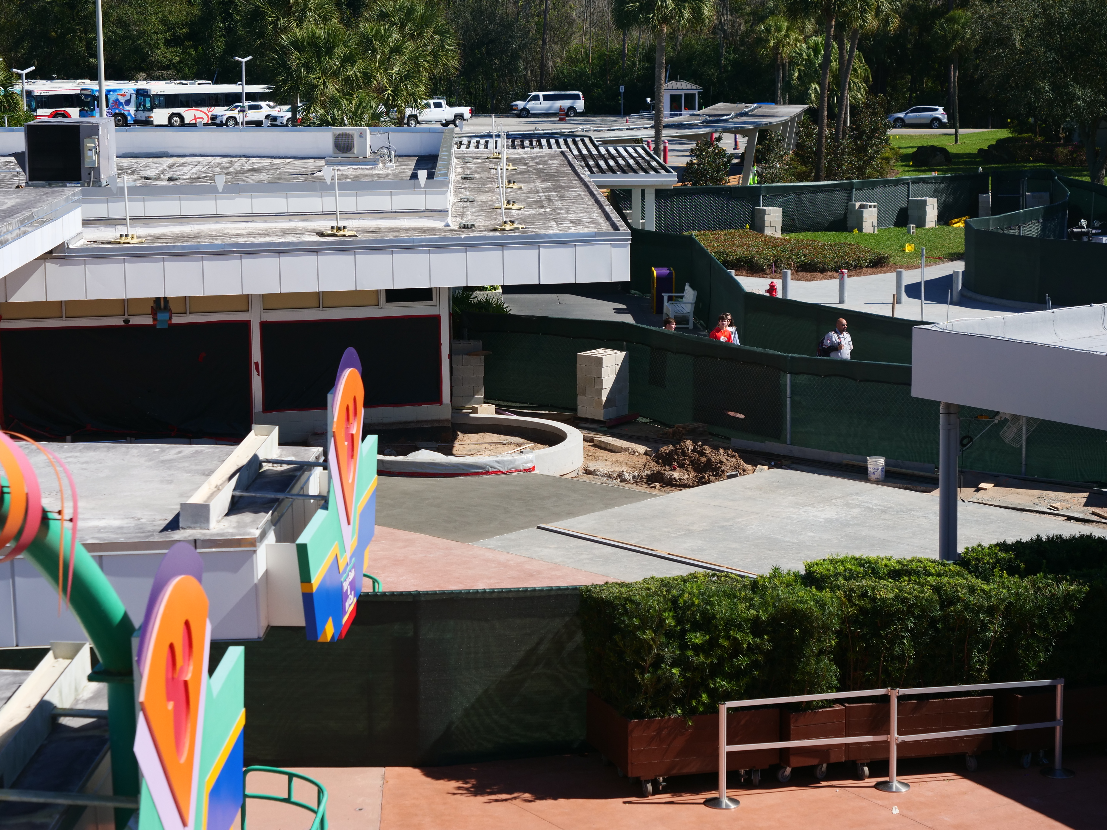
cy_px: 415
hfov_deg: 25.7
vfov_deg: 19.4
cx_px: 554
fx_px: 2430
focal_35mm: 76
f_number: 3.9
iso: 200
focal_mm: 38
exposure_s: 1/800
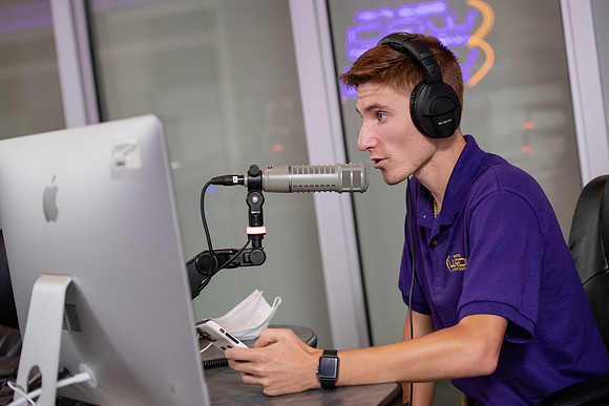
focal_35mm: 75
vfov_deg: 18.2
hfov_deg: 27.0
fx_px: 1269
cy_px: 203
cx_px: 304
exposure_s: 1/125
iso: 1250
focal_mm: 75
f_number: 4
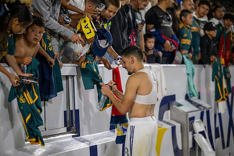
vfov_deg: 9.5
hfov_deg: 14.2
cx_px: 117
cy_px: 78
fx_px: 943
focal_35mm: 145
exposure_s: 1/200
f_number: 2.8
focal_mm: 145
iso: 450
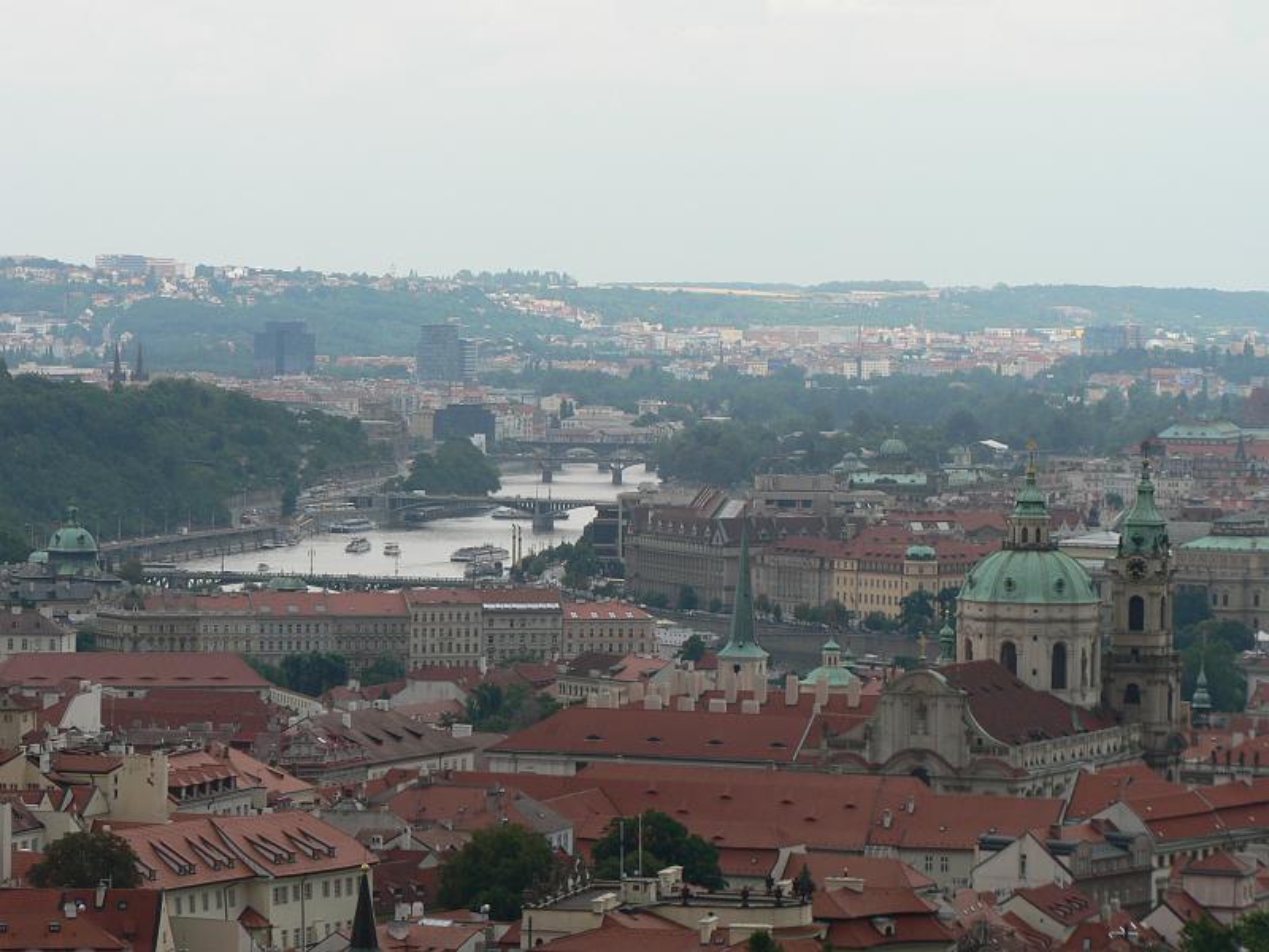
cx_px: 634
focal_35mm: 168
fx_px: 6159
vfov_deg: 8.8
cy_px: 476
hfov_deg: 11.8
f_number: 4
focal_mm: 28
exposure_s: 1/250
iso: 80
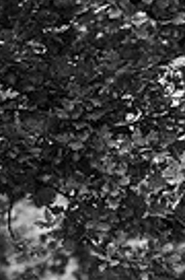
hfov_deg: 4.9
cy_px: 412
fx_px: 2177
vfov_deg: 7.2
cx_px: 198
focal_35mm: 281
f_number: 2
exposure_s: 1/2000
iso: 100
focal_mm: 85
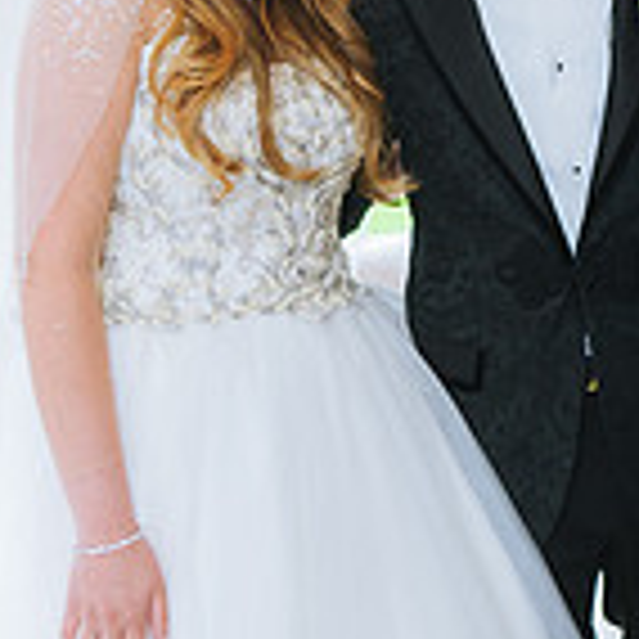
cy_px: 220
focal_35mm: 97
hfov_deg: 17.7
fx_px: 2026
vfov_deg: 17.9
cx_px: 562
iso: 800
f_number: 2.8
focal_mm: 36
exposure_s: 1/200
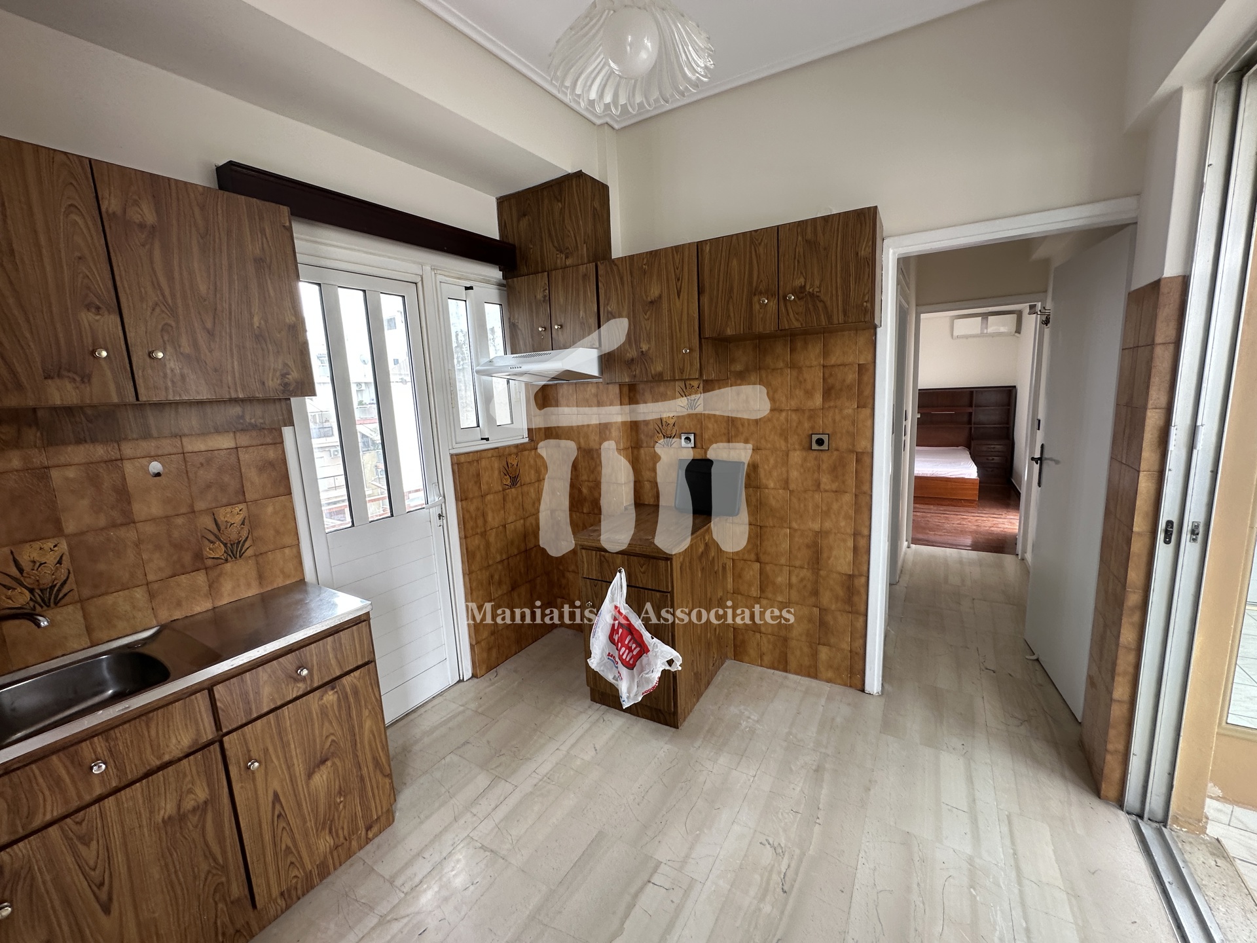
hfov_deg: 102.1
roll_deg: +2.6
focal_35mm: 14
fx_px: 508
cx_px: 628
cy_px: 472
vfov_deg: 85.7
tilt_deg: -9.6
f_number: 2.2
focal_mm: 2.22
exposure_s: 1/99
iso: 64
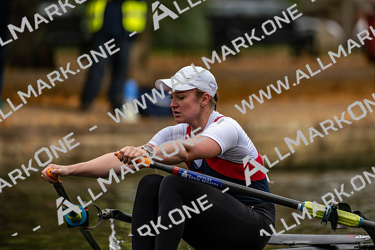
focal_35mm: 400
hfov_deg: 5.2
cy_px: 125
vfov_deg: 3.4
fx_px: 4167
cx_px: 188
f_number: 4.5
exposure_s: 1/2500
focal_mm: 400
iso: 1400
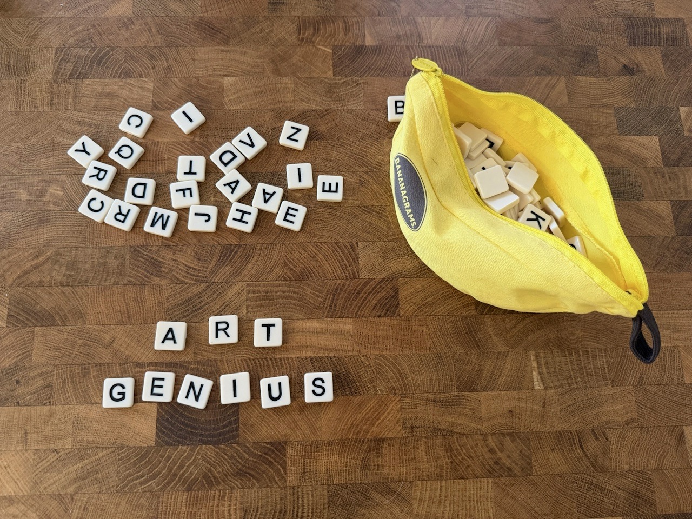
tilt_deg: -76.0
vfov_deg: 56.8
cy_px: 260
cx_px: 346
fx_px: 480
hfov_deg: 71.6
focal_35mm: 24
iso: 500
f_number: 1.78
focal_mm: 6.76
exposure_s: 1/60
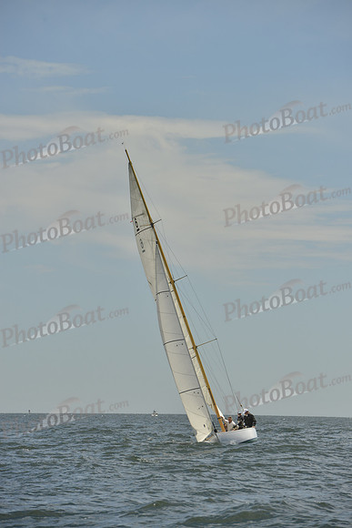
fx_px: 2931
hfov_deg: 6.9
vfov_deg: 10.3
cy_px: 264
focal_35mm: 200
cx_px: 176
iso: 280
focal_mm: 200
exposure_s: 1/1600
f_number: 10
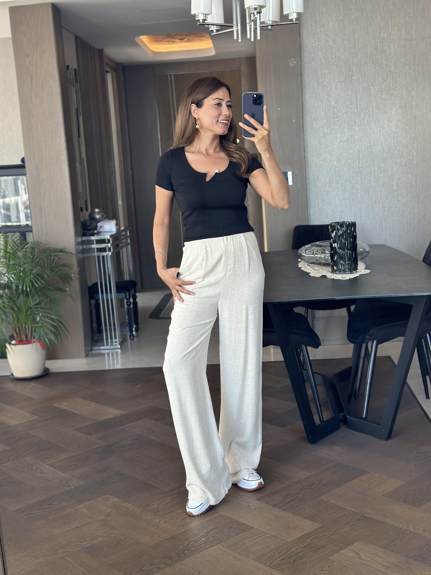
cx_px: 216
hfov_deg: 30.3
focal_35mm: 48
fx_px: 797
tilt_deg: -16.7
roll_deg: +3.9
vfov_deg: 39.7
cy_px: 288
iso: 125
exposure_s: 1/90
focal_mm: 6.86
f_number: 1.78
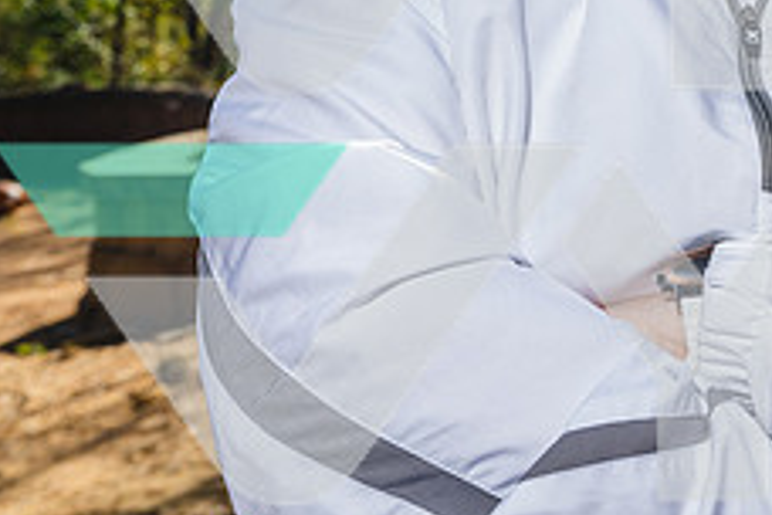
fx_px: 2402
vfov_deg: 12.0
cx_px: 867
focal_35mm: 112
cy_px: -86
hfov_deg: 17.6
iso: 100
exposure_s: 1/125
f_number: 9
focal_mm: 44
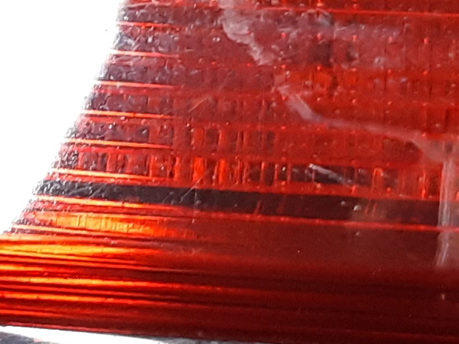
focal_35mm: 52
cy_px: 198
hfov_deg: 36.4
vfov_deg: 28.0
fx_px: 690
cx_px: 310
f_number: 1.7
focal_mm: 3.93
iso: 250
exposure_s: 1/50
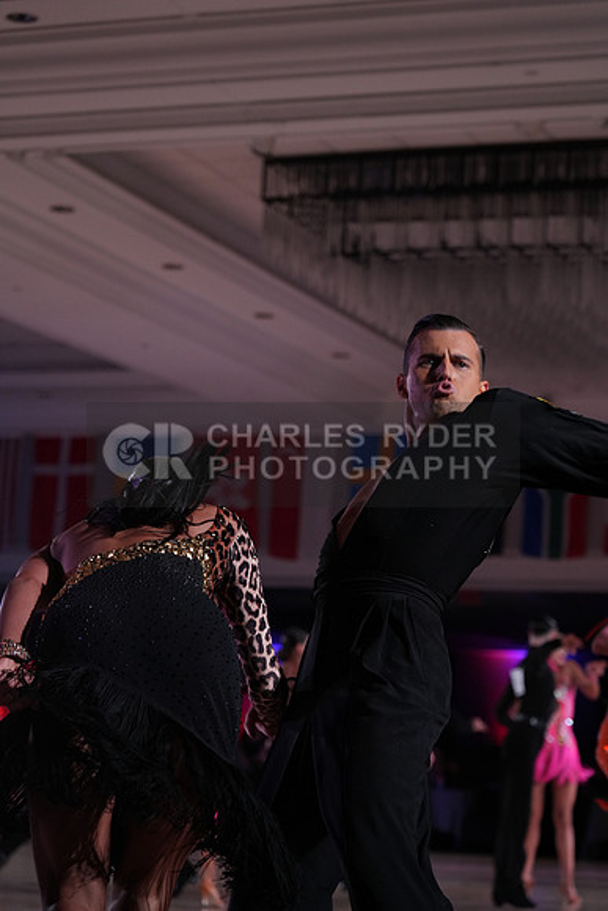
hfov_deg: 14.7
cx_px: 304
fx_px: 2354
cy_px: 456
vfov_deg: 21.9
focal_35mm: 93
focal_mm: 93
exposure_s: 1/400
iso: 2500
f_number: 5
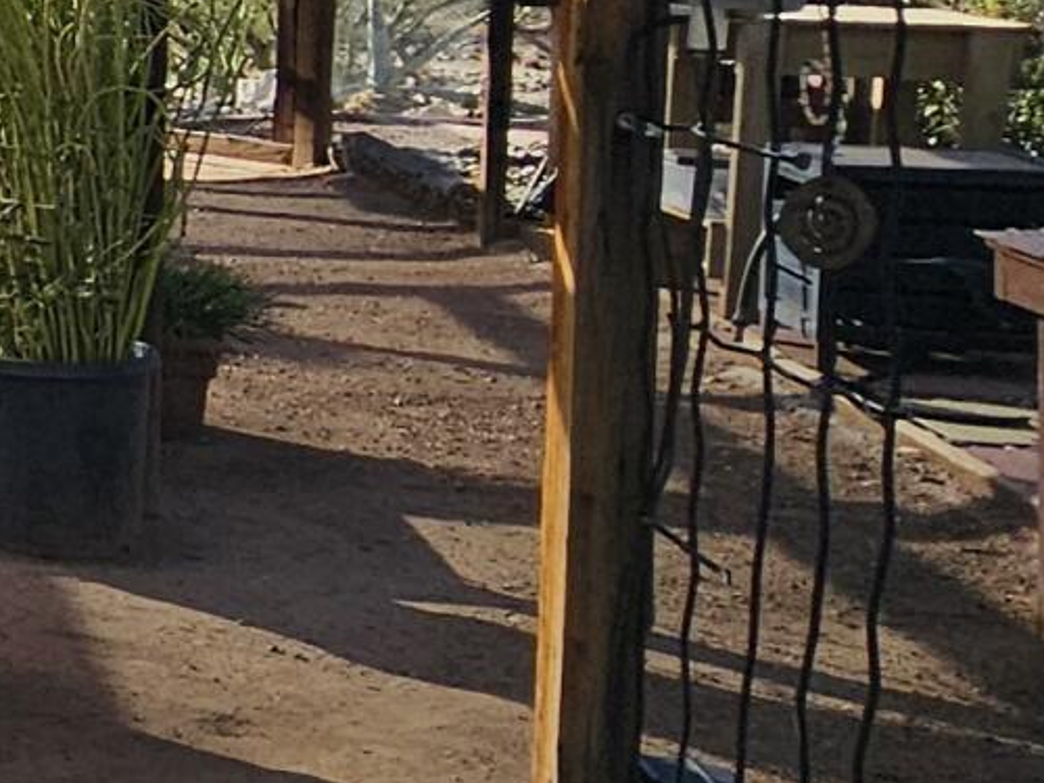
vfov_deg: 18.3
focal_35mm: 78
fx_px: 2352
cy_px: -31
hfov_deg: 15.0
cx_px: -1449
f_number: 2.2
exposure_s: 1/1936
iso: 50
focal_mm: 2.2
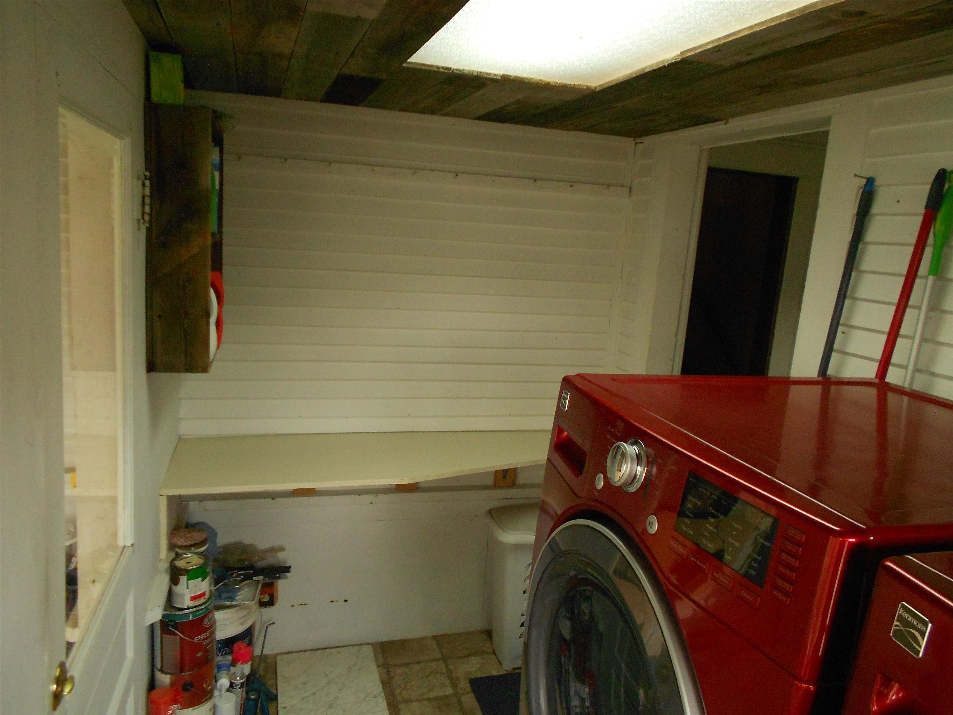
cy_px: 358
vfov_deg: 53.1
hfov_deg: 67.3
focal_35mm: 26
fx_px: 716
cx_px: 476
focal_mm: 4.6
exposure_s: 1/80
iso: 400
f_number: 3.2
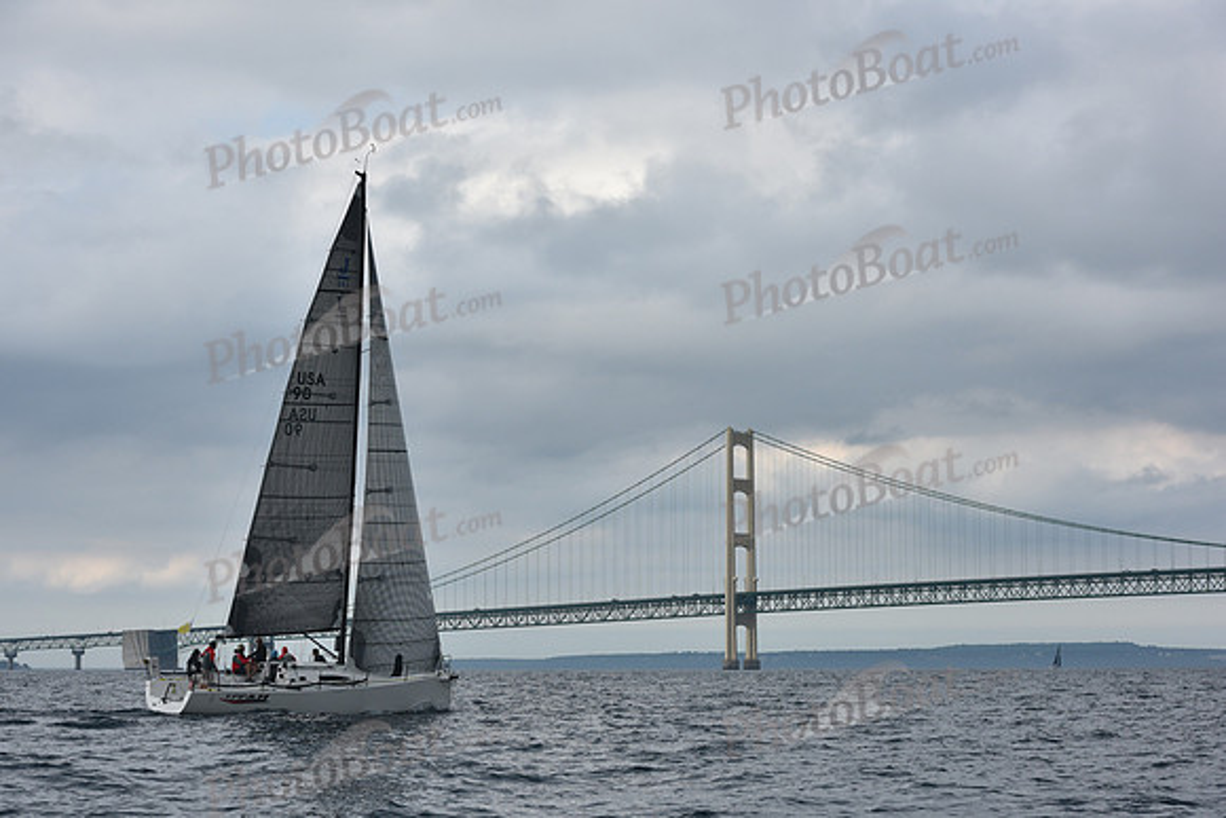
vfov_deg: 19.5
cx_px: 613
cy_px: 409
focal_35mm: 70
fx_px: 2384
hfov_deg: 28.8
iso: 400
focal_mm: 70
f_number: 9
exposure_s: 1/800
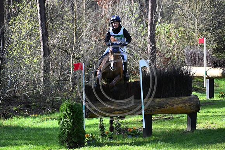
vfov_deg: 6.9
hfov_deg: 10.3
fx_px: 1250
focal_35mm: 200
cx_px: 112
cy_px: 75
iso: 1250
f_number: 4.5
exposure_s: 1/1250
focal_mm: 200
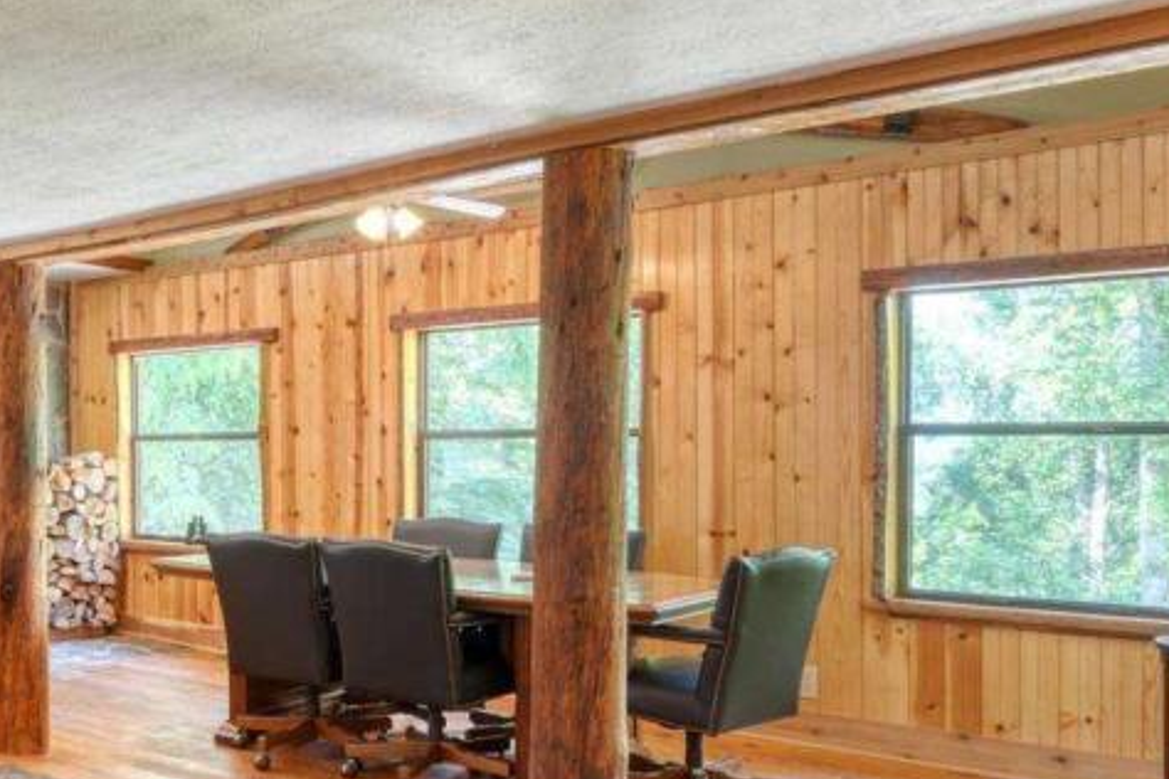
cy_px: 463
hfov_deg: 47.8
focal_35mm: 38
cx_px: 229
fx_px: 1234
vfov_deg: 34.9
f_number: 9
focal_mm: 10
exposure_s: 2.5
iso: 100
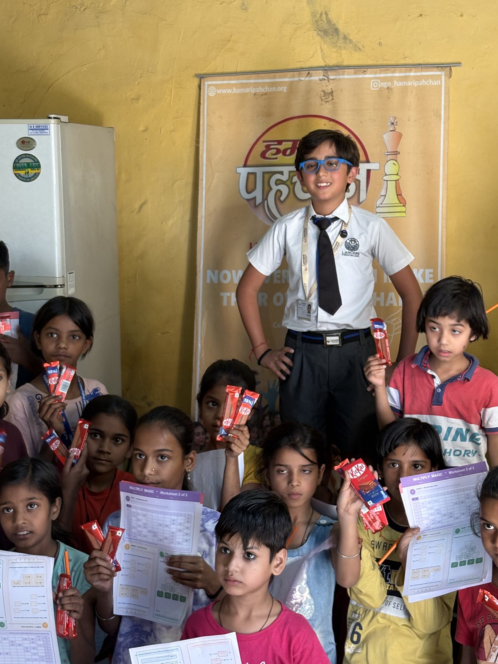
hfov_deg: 23.3
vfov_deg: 30.7
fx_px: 1208
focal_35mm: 63
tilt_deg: -4.1
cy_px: 274
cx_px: 281
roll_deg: +1.5
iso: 64
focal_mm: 5.96
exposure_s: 1/50
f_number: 1.6
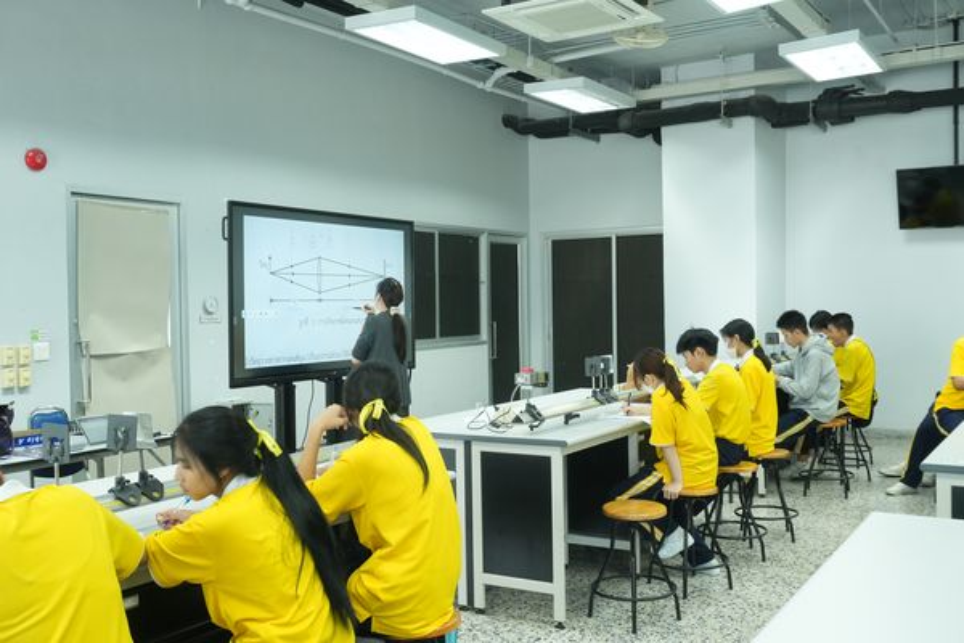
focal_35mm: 36
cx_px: 482
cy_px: 322
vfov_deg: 36.9
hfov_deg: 53.1
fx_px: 964
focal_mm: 24
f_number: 9
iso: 1600
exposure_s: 1/25
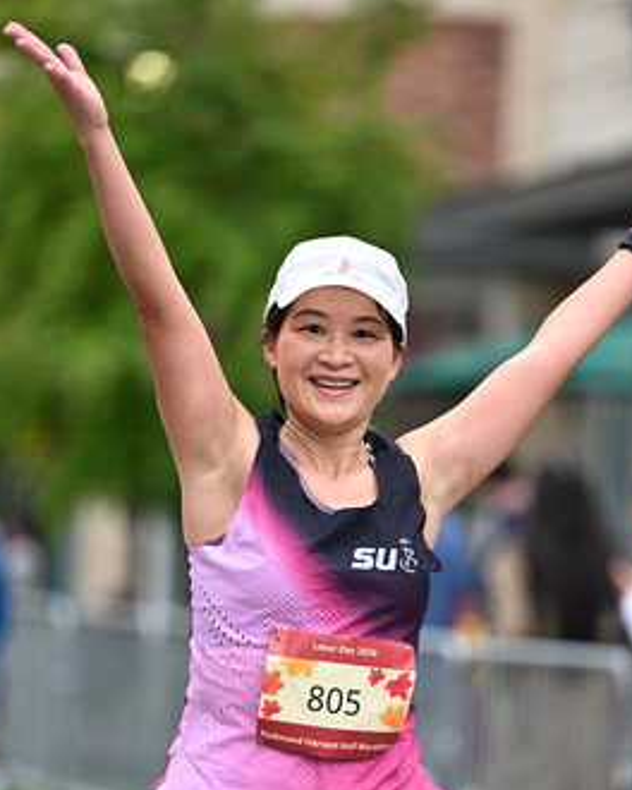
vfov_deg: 6.9
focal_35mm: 282
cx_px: 336
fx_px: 6593
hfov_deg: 5.5
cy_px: 464
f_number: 2.8
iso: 640
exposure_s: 1/2000
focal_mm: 180
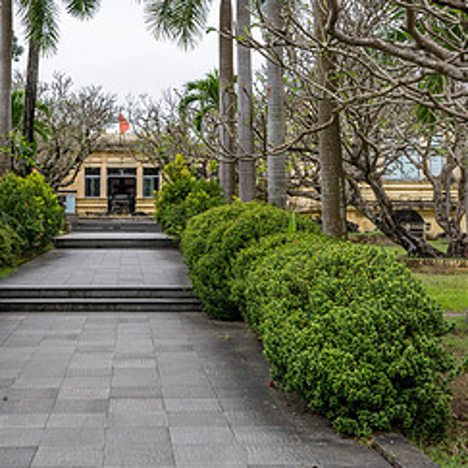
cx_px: 139
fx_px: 811
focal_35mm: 53
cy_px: 126
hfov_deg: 31.8
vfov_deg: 31.7
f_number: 4.5
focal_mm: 24
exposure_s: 1/1000
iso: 200
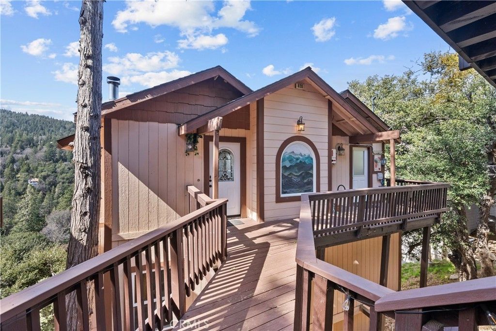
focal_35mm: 15
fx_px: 207
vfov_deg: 77.3
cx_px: 248
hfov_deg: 100.4
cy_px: 166
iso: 250
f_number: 9
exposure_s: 1/15
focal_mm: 15
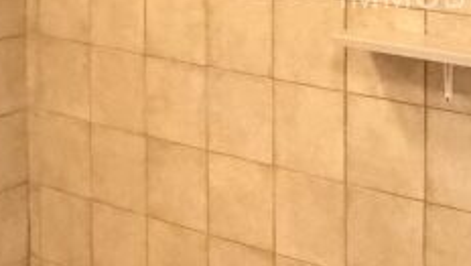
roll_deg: -0.1
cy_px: -160
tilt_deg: -1.7
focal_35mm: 92
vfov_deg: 12.4
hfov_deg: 22.4
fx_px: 1150
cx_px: 449
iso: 1250
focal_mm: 2.22
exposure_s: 1/33
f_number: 2.2
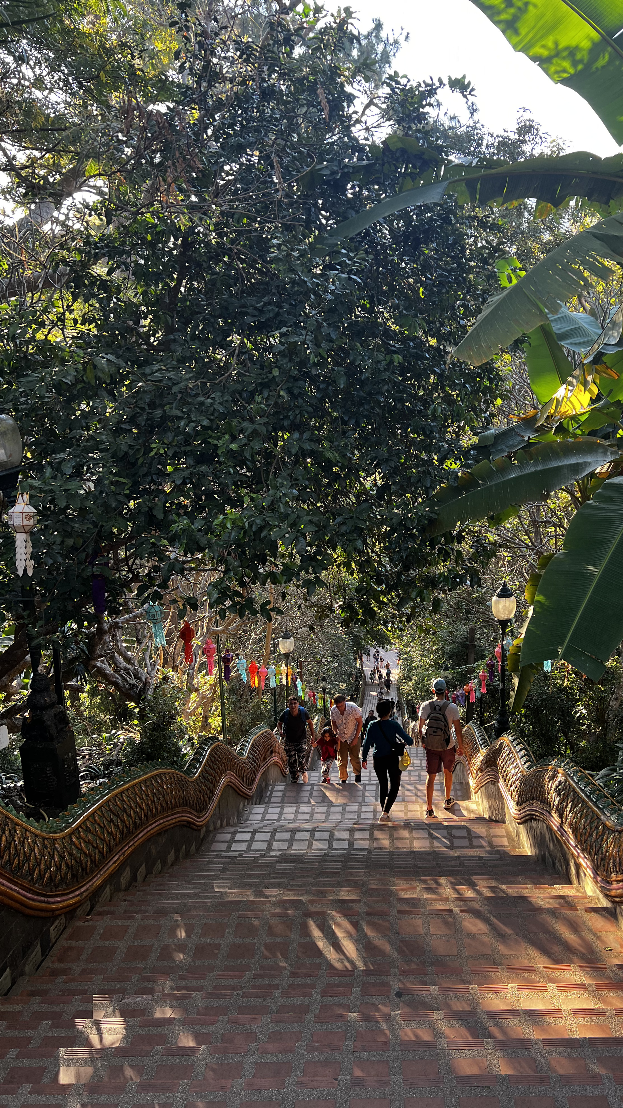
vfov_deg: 66.1
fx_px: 852
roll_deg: -0.2
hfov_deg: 39.8
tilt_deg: -12.5
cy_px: 561
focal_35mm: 29
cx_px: 402
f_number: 1.5
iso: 80
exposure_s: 1/121
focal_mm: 5.7
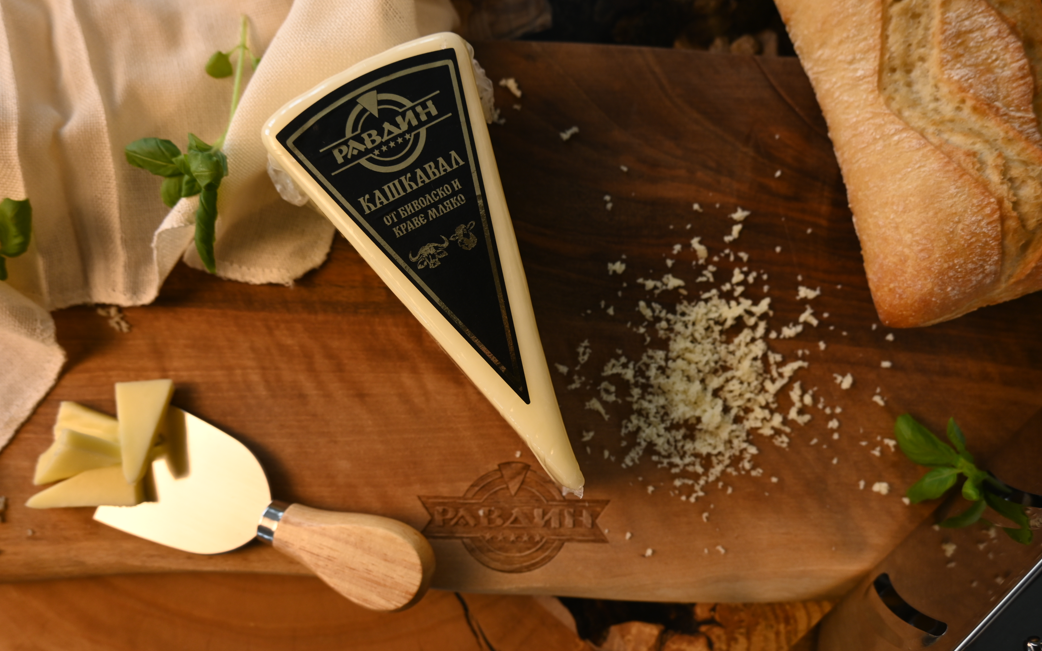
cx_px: 525
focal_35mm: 25
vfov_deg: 49.2
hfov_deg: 72.5
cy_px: 354
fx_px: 710
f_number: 4.5
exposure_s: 1/25
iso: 180
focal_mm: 16
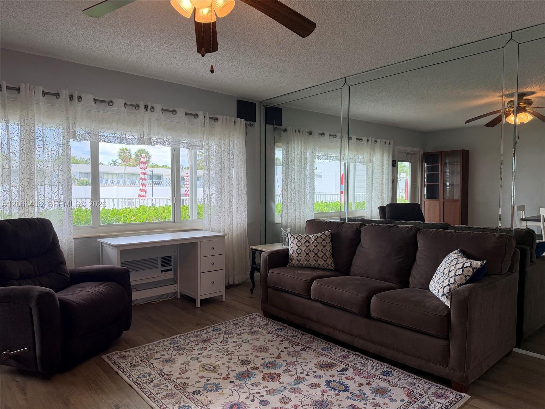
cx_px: 272
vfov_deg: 56.8
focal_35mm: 24
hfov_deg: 71.6
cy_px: 204
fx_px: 378
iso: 100
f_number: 1.78
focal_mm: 6.76
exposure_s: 1/185
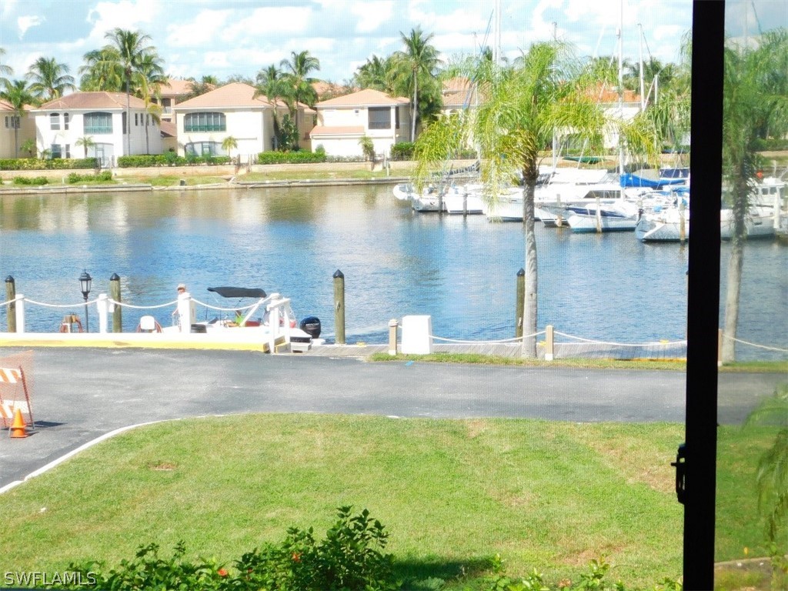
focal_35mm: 66
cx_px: 394
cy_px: 296
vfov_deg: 22.3
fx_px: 1502
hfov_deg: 29.4
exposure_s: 1/320
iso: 125
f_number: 4.2
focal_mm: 11.7
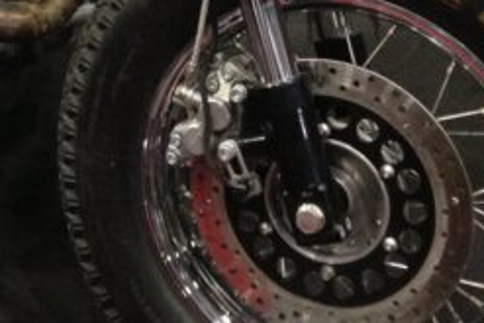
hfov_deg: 18.2
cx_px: 74
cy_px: -121
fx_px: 1493
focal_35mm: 111
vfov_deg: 11.9
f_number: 2.4
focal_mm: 4.13
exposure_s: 1/20
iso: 400
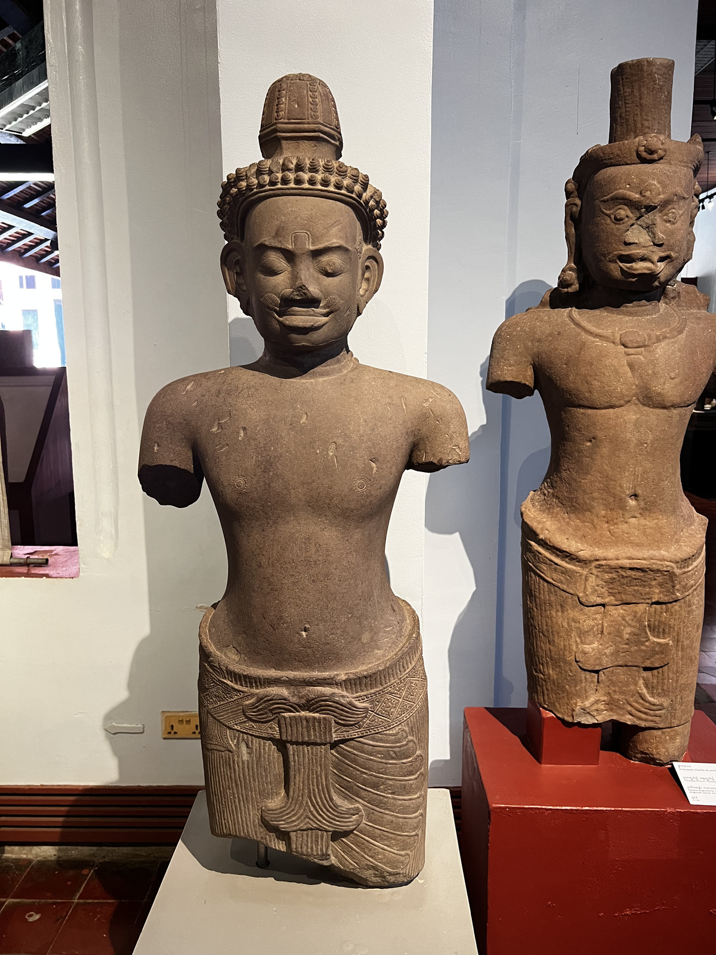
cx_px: 358
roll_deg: +0.6
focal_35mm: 26
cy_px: 478
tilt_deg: -8.5
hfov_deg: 53.1
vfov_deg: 67.3
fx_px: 717
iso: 200
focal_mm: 5.7
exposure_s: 1/60
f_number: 1.5
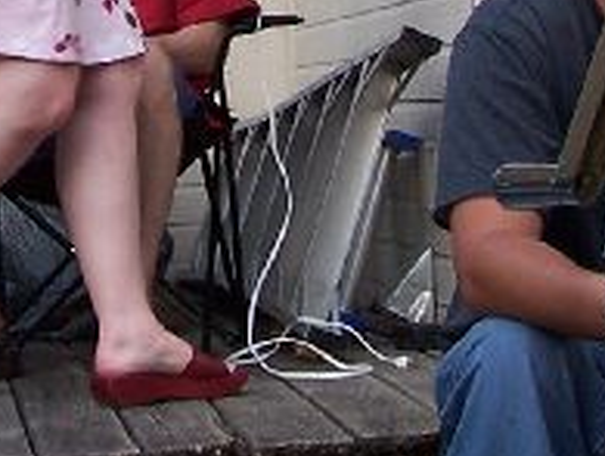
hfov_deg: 11.7
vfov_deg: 8.6
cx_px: 149
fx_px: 2942
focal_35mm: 168
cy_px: -254
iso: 80
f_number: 2.8
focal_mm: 6.3
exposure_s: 1/200
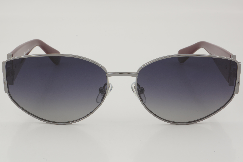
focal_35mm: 82
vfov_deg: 16.6
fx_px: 557
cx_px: 122
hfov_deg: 24.6
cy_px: 81
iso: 100
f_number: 32
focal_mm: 55
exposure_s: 1/3
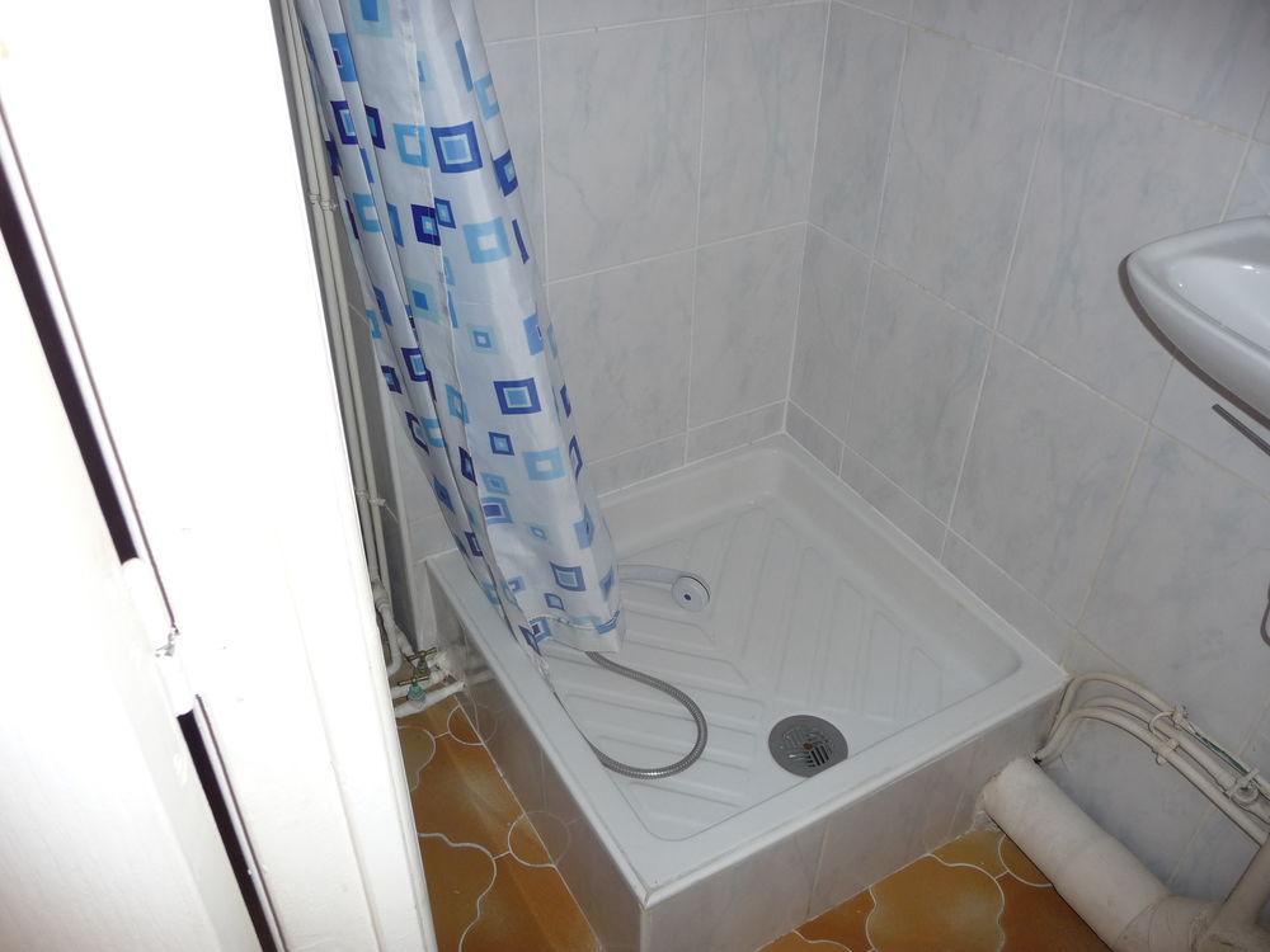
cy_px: 476
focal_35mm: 28
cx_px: 635
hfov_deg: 63.4
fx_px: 1027
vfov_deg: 49.7
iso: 100
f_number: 3.3
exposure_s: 1/30
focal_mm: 4.7
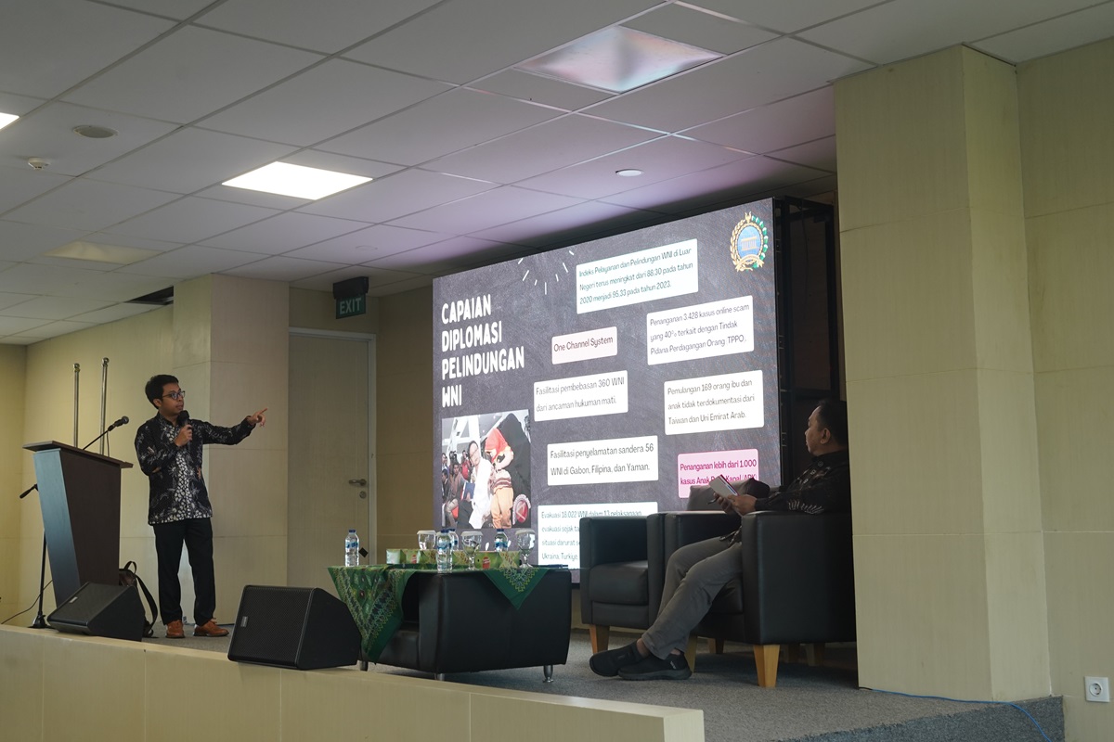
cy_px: 371
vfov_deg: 29.2
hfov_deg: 42.7
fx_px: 1423
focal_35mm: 46
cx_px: 557
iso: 1250
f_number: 6.3
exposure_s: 1/80
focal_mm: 46
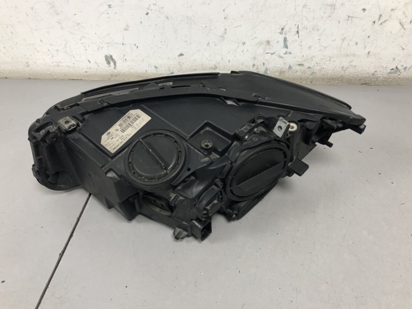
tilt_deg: -42.6
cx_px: 209
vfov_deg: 48.2
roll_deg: +3.3
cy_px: 152
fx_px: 345
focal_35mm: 29
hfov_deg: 61.7
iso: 32
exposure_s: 1/25
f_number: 1.8
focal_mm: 4
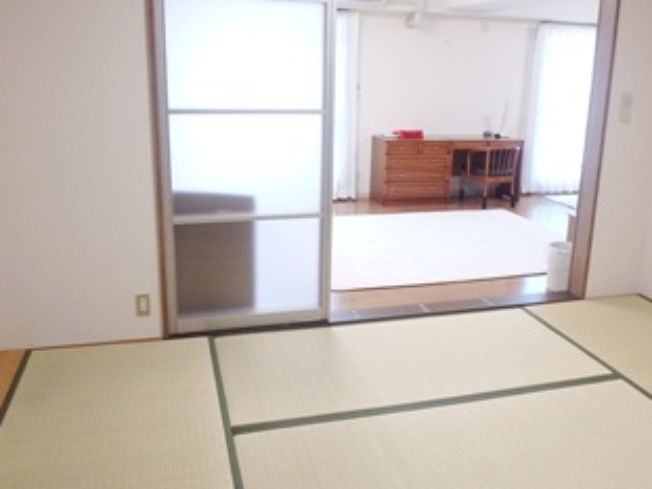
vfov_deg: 44.1
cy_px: 221
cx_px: 352
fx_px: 602
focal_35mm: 32
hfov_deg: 56.8
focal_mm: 3.7
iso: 320
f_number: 3.5
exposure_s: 1/30
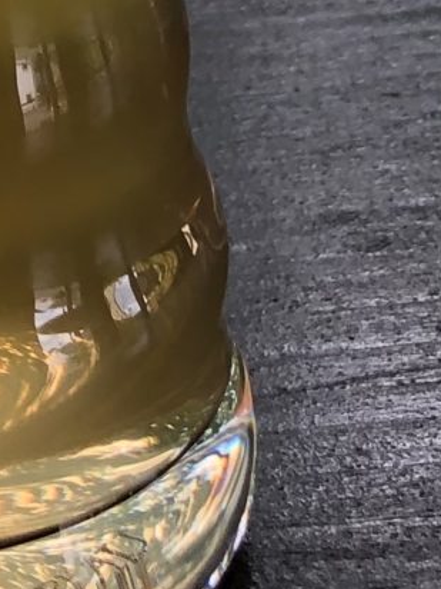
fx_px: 2956
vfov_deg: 9.9
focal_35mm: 174
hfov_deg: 8.4
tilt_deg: -7.1
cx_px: -93
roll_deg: +1.3
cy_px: -846
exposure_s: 1/120
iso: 50
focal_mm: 3.99
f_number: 1.8
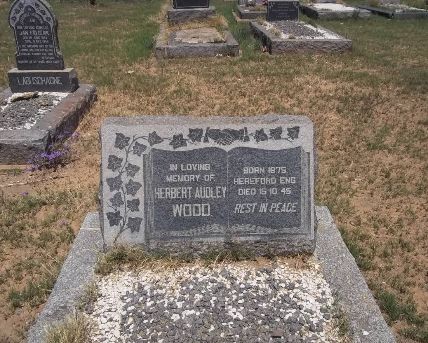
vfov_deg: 43.4
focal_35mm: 34
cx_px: 230
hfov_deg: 52.8
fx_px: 431
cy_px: 171
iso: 80
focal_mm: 5.7
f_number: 5.5
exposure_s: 1/800
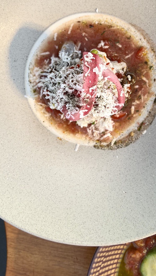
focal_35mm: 44
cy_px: 74
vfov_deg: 45.0
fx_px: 323
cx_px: 88
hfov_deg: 27.1
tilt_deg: -88.3
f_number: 1.5
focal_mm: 5.7
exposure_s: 1/50
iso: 100
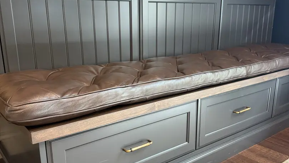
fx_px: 268
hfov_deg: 56.6
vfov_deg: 33.7
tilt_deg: -15.8
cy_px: 94
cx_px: 145
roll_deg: -0.2
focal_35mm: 35
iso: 320
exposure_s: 1/60
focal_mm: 6.76
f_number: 1.78
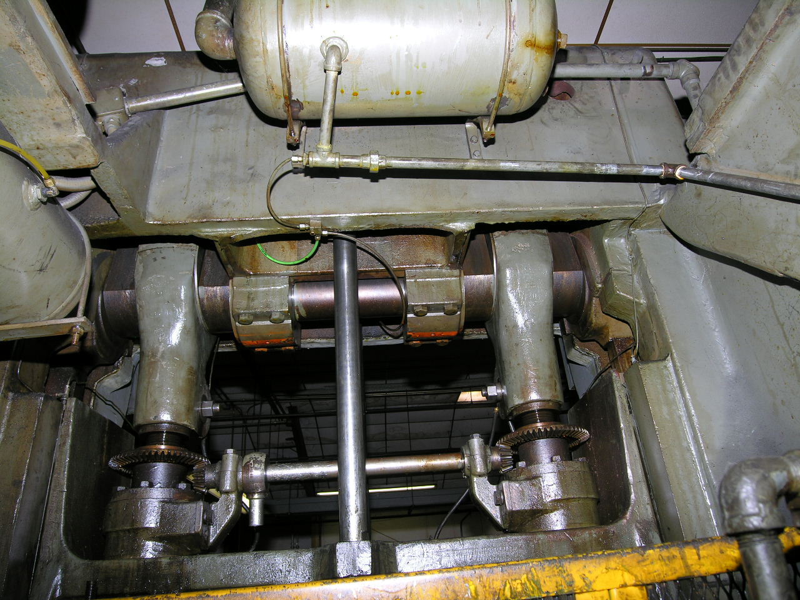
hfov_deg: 71.6
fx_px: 555
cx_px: 400
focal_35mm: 24
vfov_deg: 56.8
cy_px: 300
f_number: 4.1
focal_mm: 6.1
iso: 50
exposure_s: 1/60.1
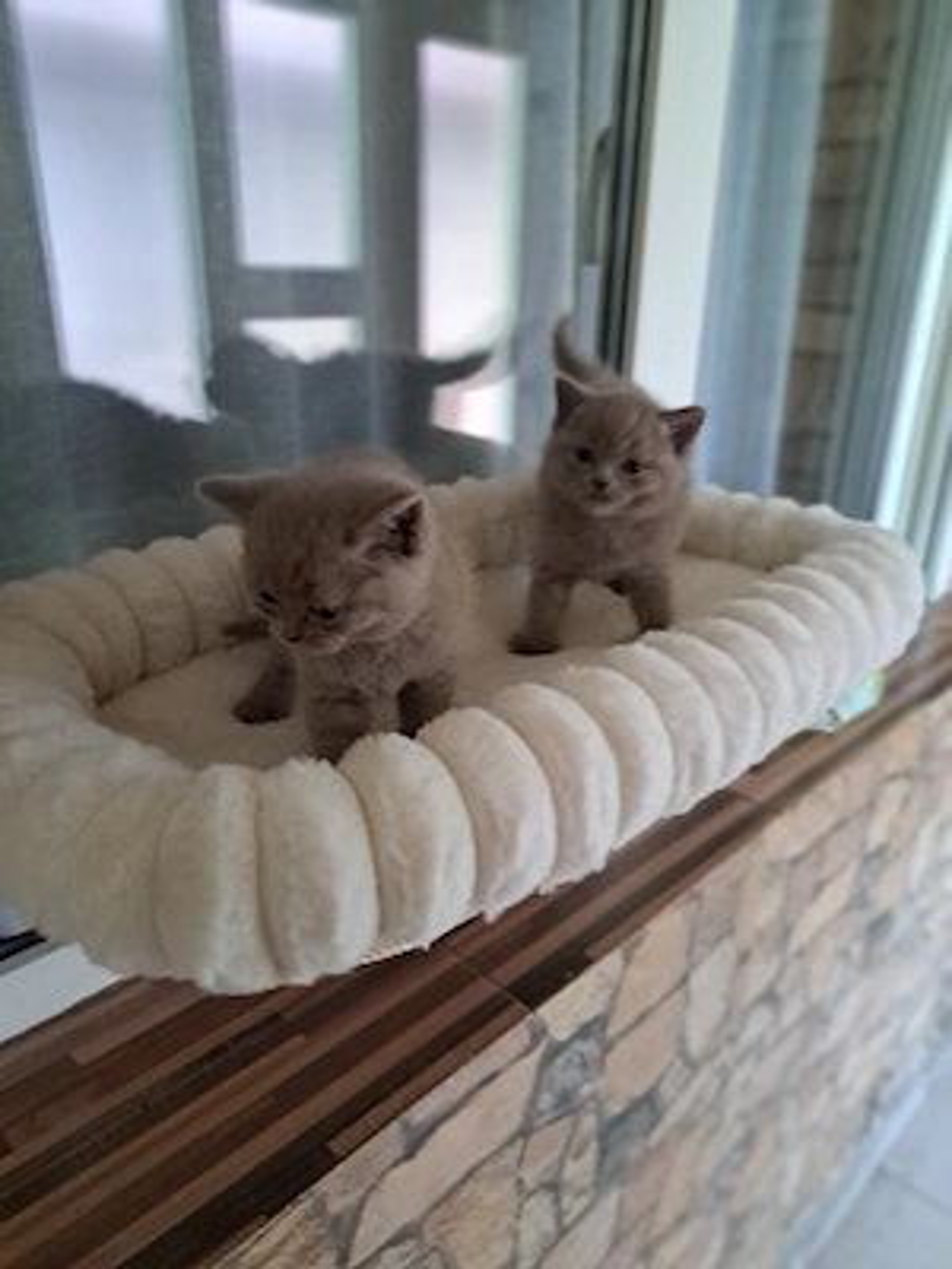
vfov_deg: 71.6
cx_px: 476
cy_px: 634
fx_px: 880
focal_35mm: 24
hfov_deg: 56.8
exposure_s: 1/33
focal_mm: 5.23
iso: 400
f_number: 1.8
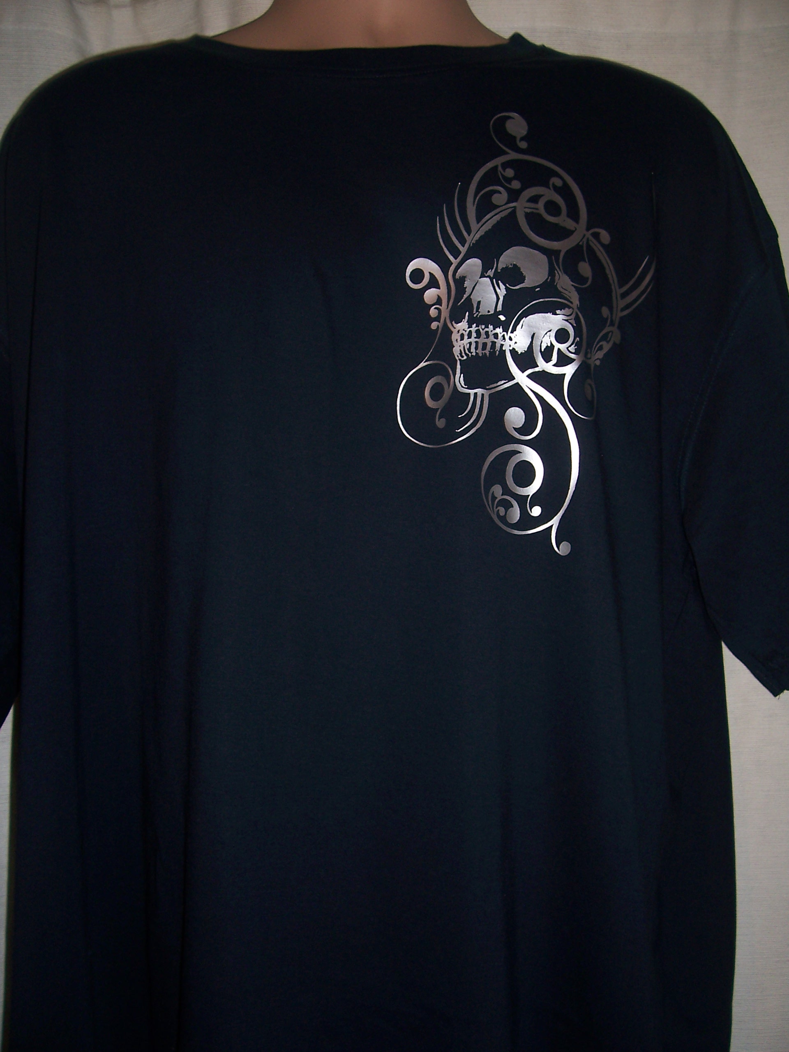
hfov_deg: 41.8
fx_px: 1033
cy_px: 526
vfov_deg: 54.0
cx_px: 394
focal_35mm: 34
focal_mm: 5.6
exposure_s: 1/60
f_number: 2.7
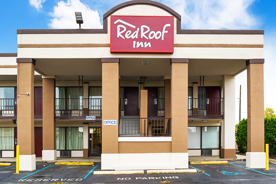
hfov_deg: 61.9
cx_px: 138
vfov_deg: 43.6
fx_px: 230
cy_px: 92
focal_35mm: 30
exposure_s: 1/5
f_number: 8
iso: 400
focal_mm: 20
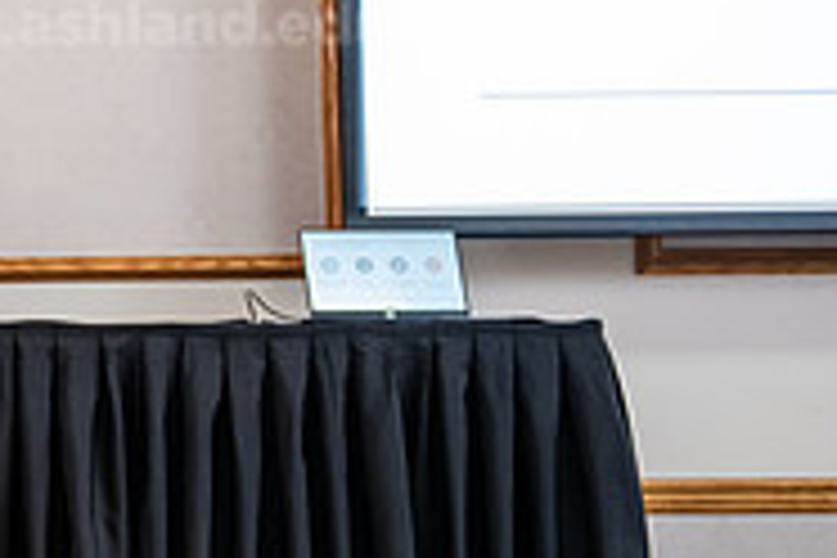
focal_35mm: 140
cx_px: -356
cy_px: 119
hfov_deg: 13.9
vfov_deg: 9.8
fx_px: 3255
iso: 2000
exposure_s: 1/200
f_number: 2.8
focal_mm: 45
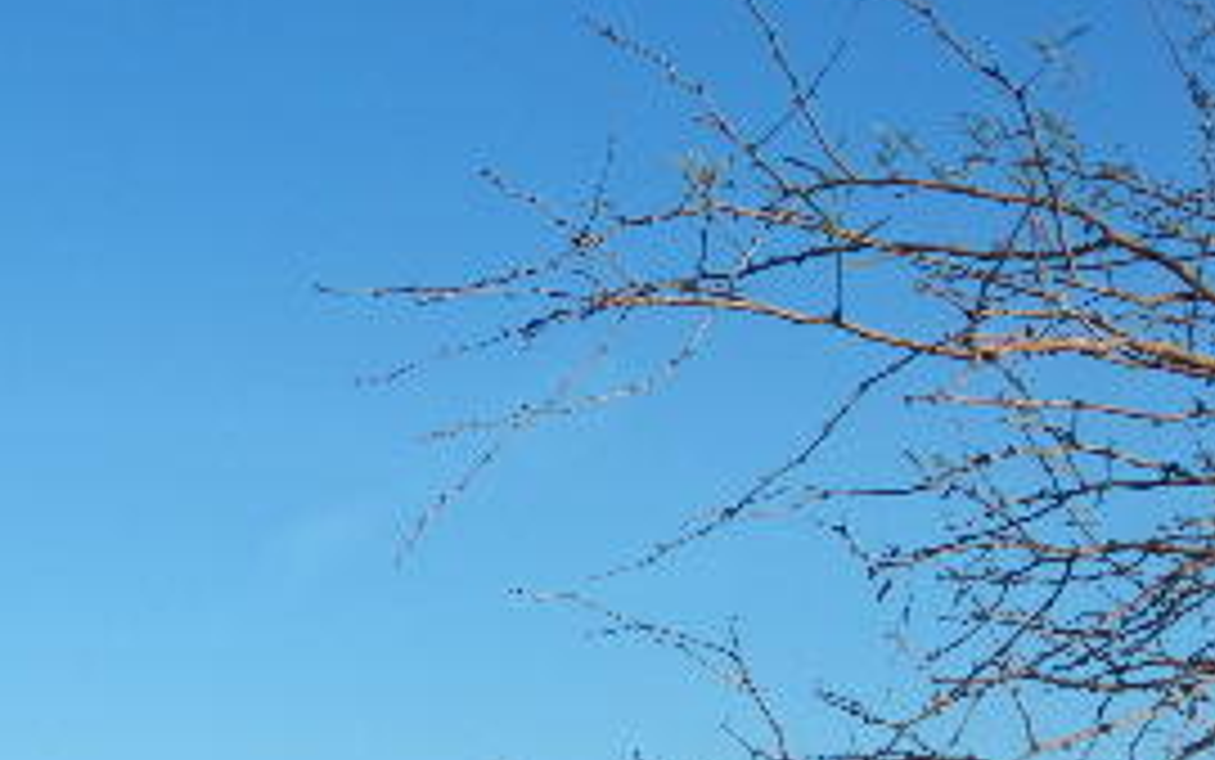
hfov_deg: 18.7
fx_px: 3578
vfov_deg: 11.8
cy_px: 971
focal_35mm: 108
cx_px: -40
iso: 125
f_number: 7.1
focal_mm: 7.7
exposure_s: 1/400
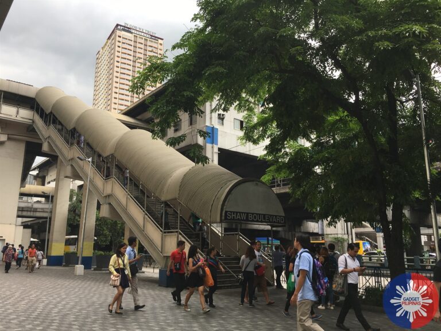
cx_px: 220
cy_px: 166
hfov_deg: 61.7
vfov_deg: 48.2
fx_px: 369
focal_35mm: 29
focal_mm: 4.2
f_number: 2.2
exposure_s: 1/463
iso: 25
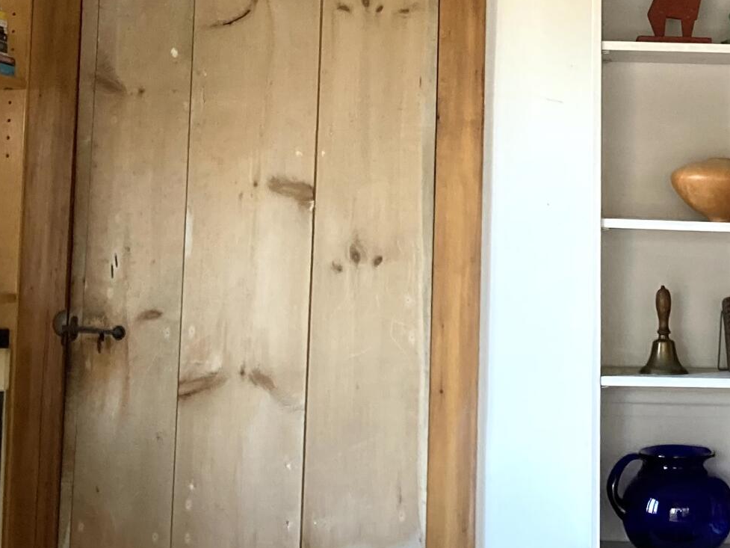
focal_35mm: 86
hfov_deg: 22.5
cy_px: 11
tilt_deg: +10.0
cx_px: 549
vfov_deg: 16.8
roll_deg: -0.6
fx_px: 1814
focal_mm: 3.99
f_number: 1.8
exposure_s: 1/60
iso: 200
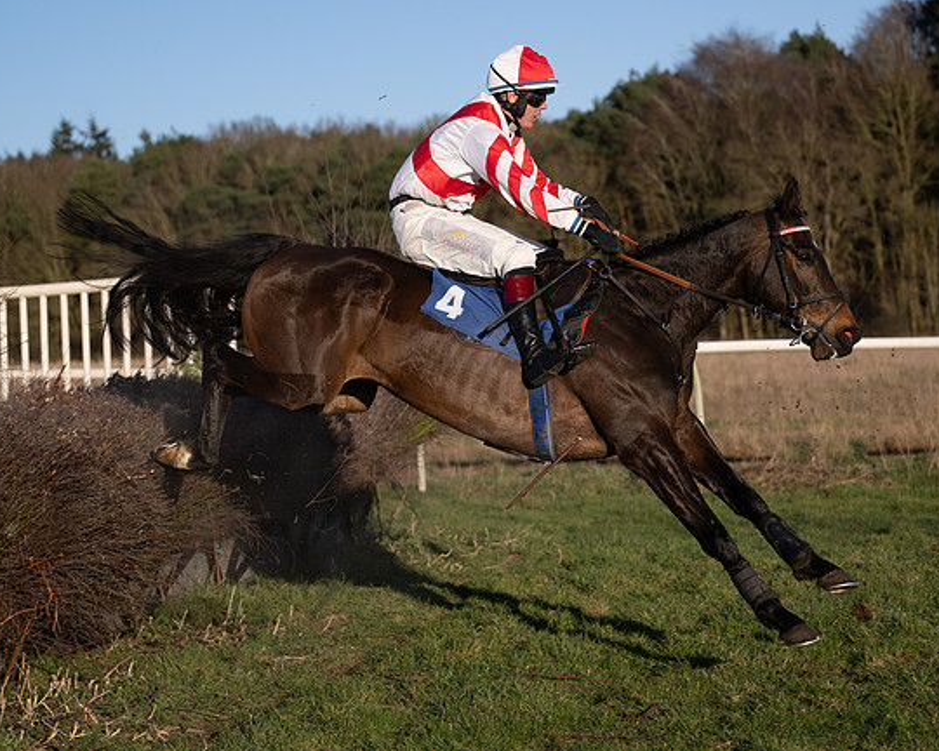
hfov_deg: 19.6
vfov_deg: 15.7
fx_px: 2723
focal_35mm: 98
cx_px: 421
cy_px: 427
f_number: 2.8
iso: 100
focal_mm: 70
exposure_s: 1/2000
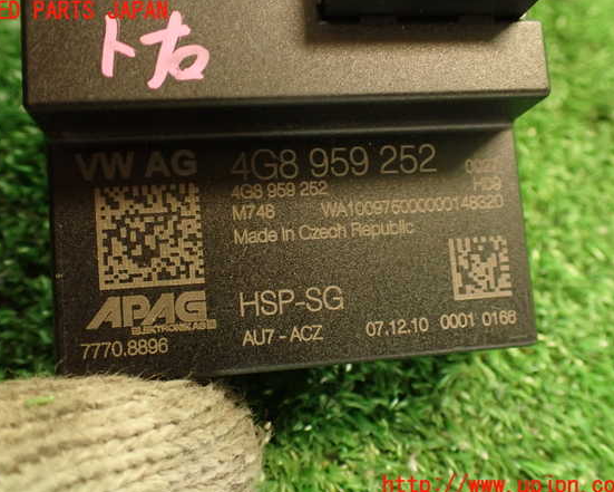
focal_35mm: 34
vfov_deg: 43.4
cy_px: 249
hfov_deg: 52.8
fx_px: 618
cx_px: 300
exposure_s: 1/30
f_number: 2.4
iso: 640
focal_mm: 5.79
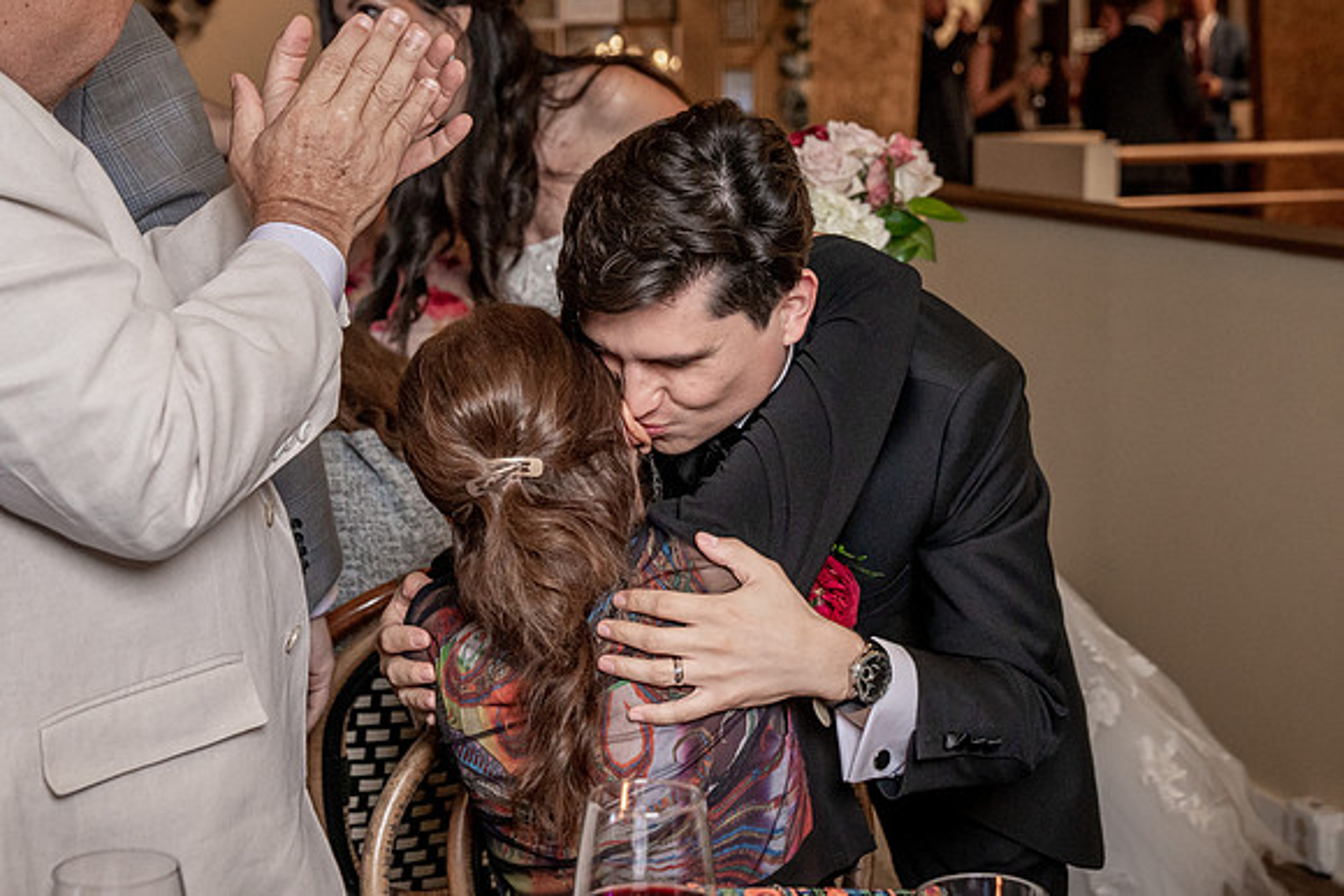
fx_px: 2500
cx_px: 781
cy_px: 259
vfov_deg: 20.2
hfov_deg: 30.0
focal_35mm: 67
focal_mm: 46
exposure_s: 1/200
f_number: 4
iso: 2000
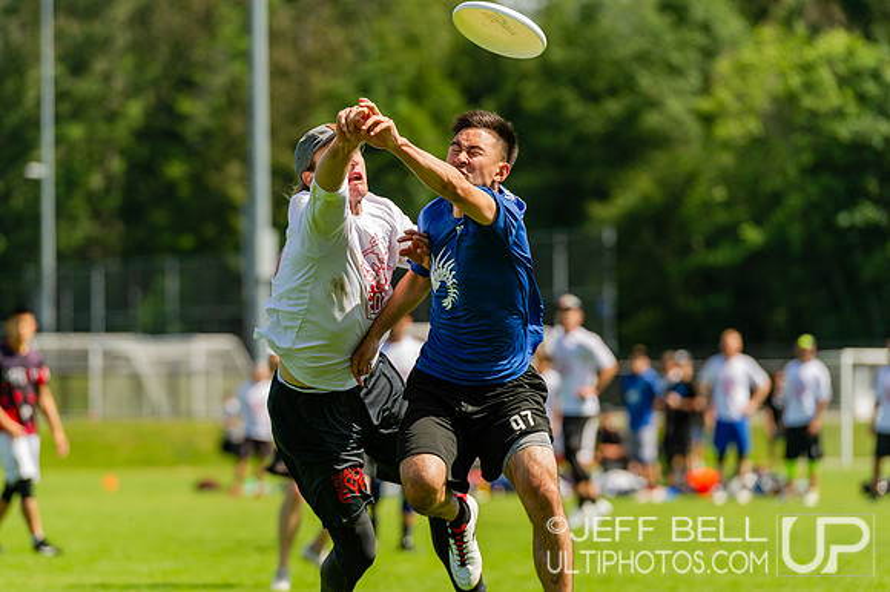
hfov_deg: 8.8
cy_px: 316
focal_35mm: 233
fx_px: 5768
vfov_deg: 5.9
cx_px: 415
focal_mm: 200
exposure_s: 1/2000
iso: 360
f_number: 4
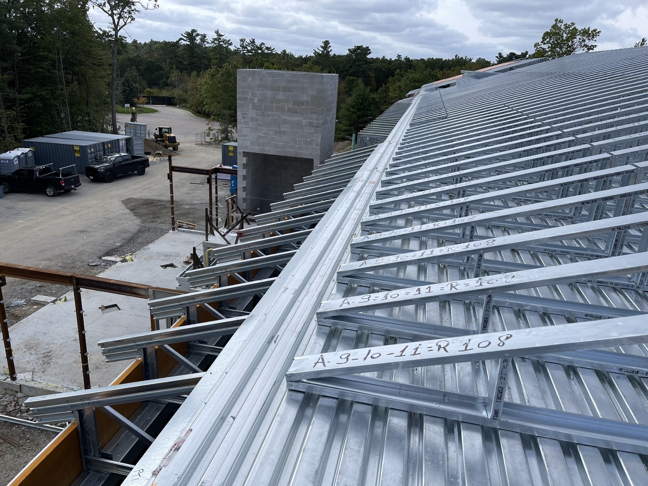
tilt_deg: -19.7
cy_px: 243
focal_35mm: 26
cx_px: 324
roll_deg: -4.4
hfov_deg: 67.3
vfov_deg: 53.1
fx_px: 487
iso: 32
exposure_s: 1/3165
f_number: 1.6
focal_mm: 5.1
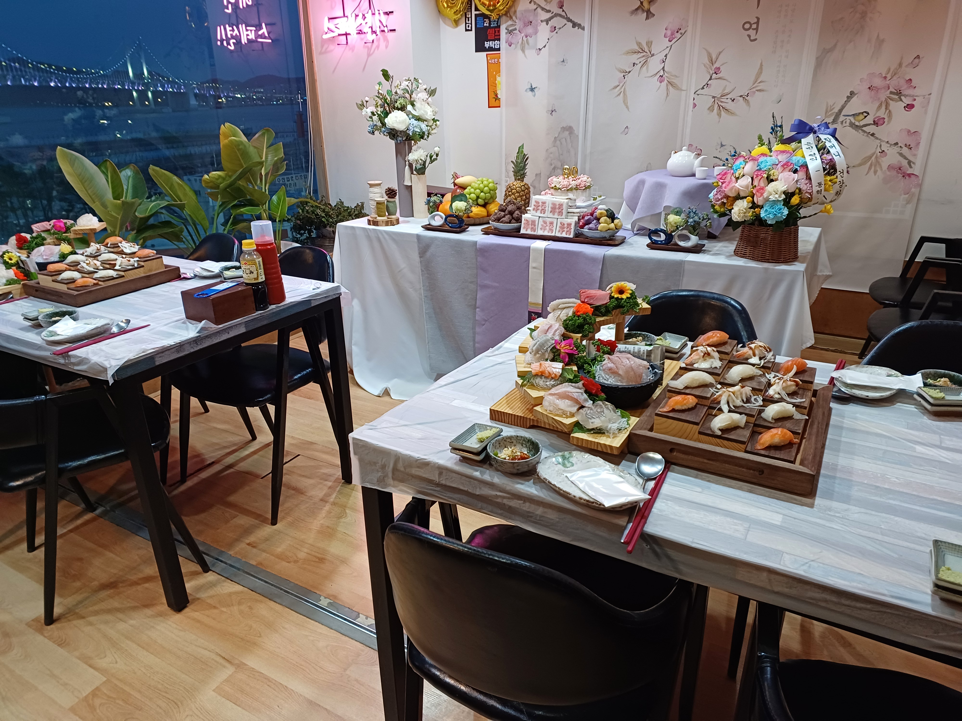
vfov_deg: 58.9
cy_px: 360
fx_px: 639
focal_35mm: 23
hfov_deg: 73.9
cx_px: 481
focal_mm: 5.06
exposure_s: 1/30
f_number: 1.8
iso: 250
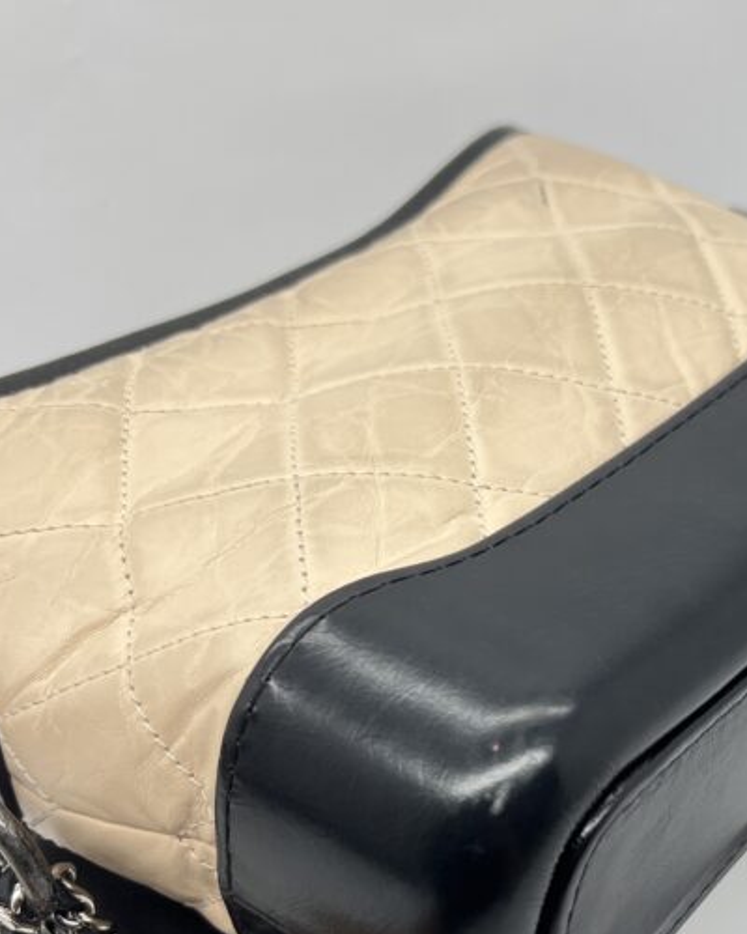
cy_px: 641
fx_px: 1437
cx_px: 613
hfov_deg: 28.4
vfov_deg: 35.6
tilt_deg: -41.8
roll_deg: +0.2
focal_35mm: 52
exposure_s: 1/100
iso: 40
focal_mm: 5.7
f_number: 1.5
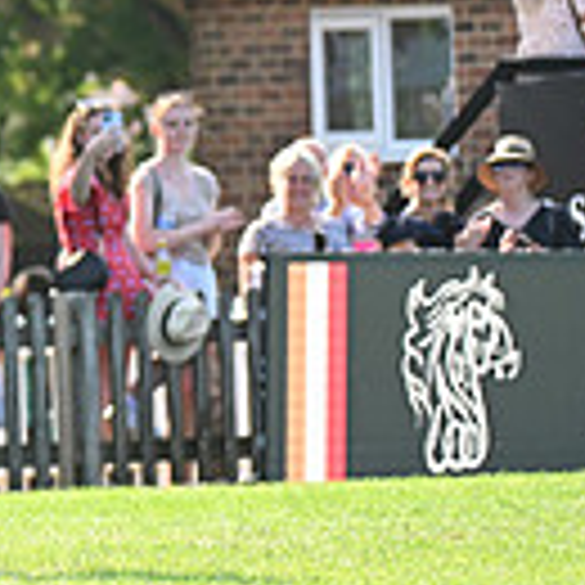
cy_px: -106
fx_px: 14474
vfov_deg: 2.3
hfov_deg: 2.3
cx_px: -598
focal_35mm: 757
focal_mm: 200
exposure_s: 1/1250
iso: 900
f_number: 4.5
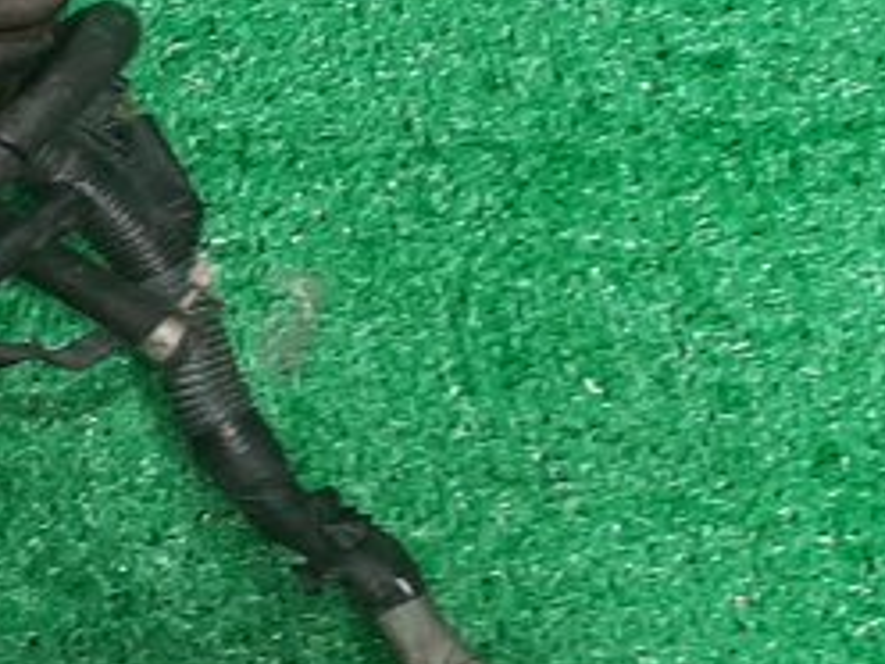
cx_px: -1374
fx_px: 3860
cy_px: 239
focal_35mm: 151
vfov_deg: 9.8
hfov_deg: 10.7
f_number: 1.7
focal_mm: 3.93
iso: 162
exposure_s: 1/50
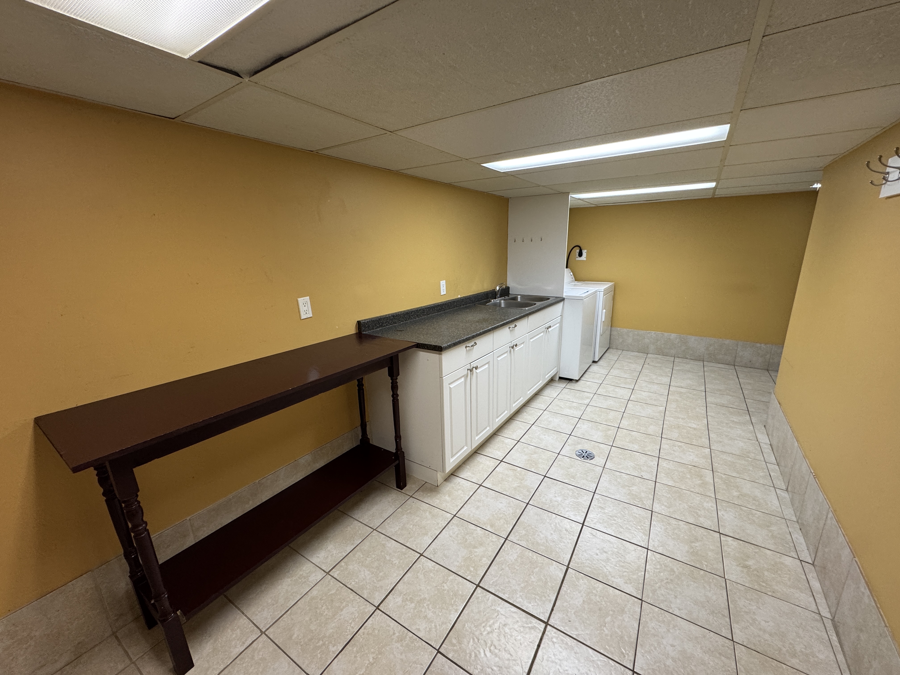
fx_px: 364
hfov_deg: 102.1
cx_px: 450
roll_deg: +0.9
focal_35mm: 14
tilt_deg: -13.1
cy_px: 338
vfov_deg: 85.7
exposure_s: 1/60
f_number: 2.2
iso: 200
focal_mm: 2.22
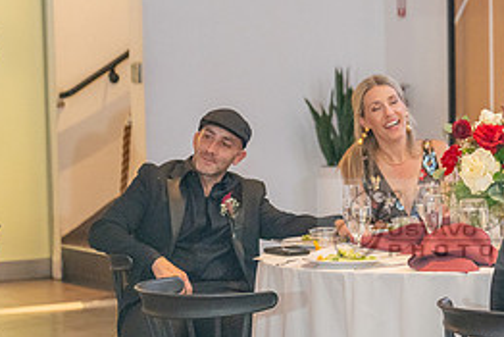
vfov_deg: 8.9
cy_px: 224
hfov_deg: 13.1
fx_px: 2171
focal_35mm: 155
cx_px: 485
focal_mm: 70
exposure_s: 1/200
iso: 2000
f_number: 2.8
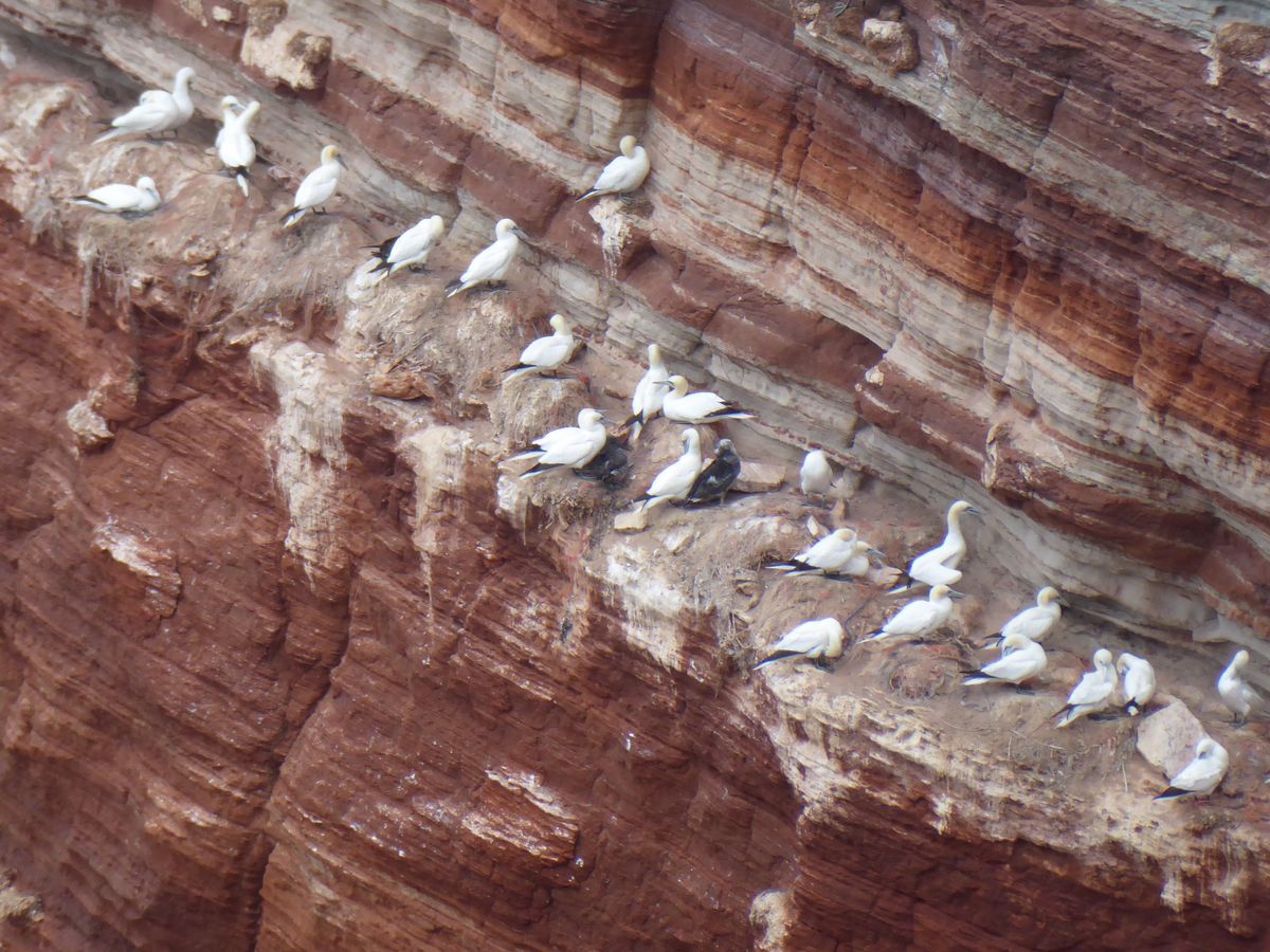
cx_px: 635
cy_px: 476
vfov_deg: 2.1
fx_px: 26416
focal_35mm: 720
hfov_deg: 2.8
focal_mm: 129
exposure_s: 1/125
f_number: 6.4
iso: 250
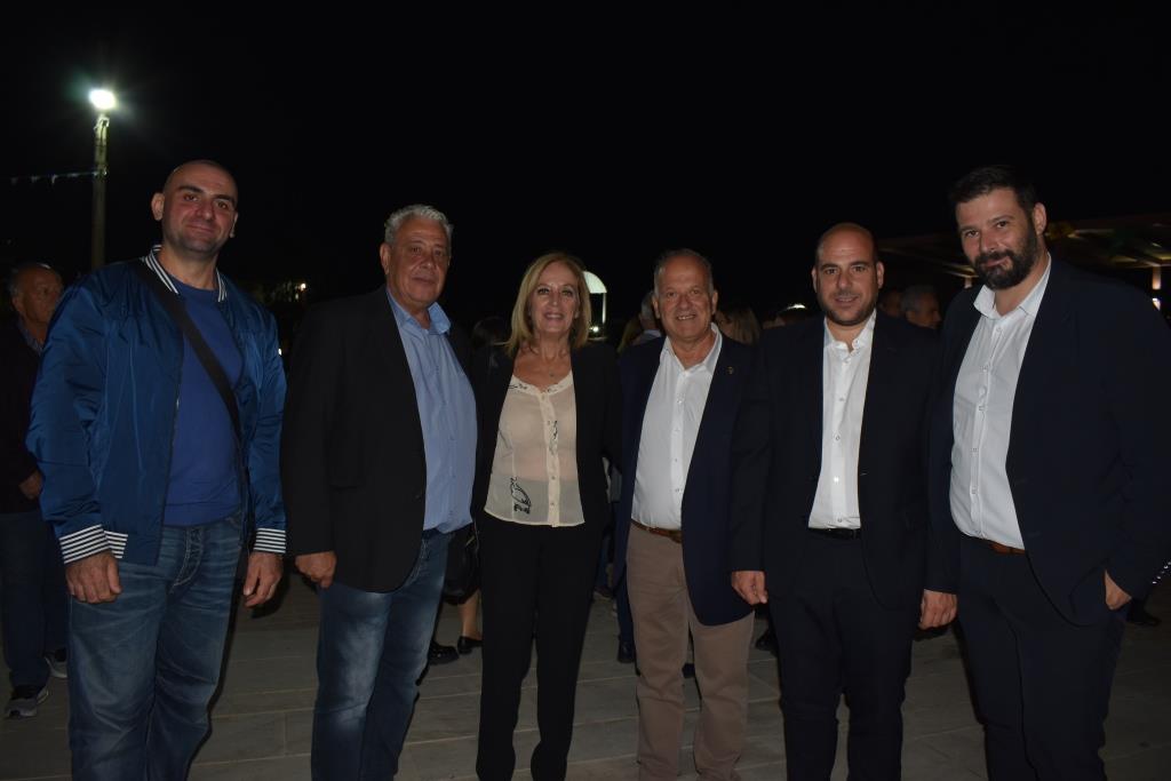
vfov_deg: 47.9
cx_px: 586
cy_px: 390
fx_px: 878
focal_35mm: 27
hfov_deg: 67.4
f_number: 5.6
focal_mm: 18
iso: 360
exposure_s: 1/30
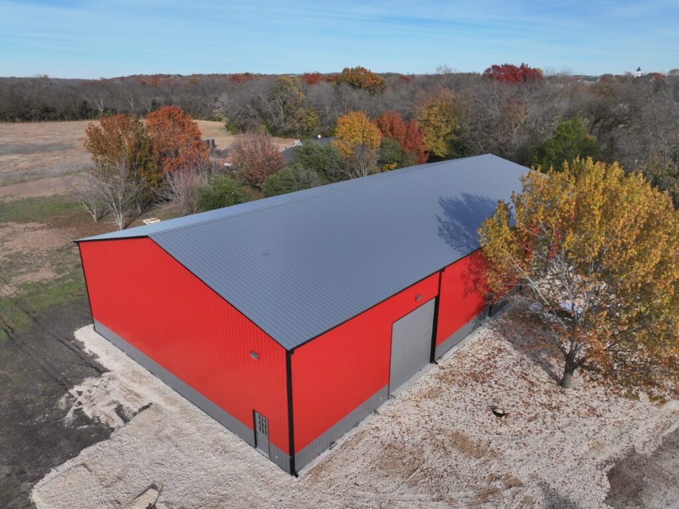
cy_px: 254
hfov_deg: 71.6
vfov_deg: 56.8
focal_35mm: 24
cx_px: 340
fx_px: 471
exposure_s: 1/2000
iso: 150
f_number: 2.8
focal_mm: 12.29
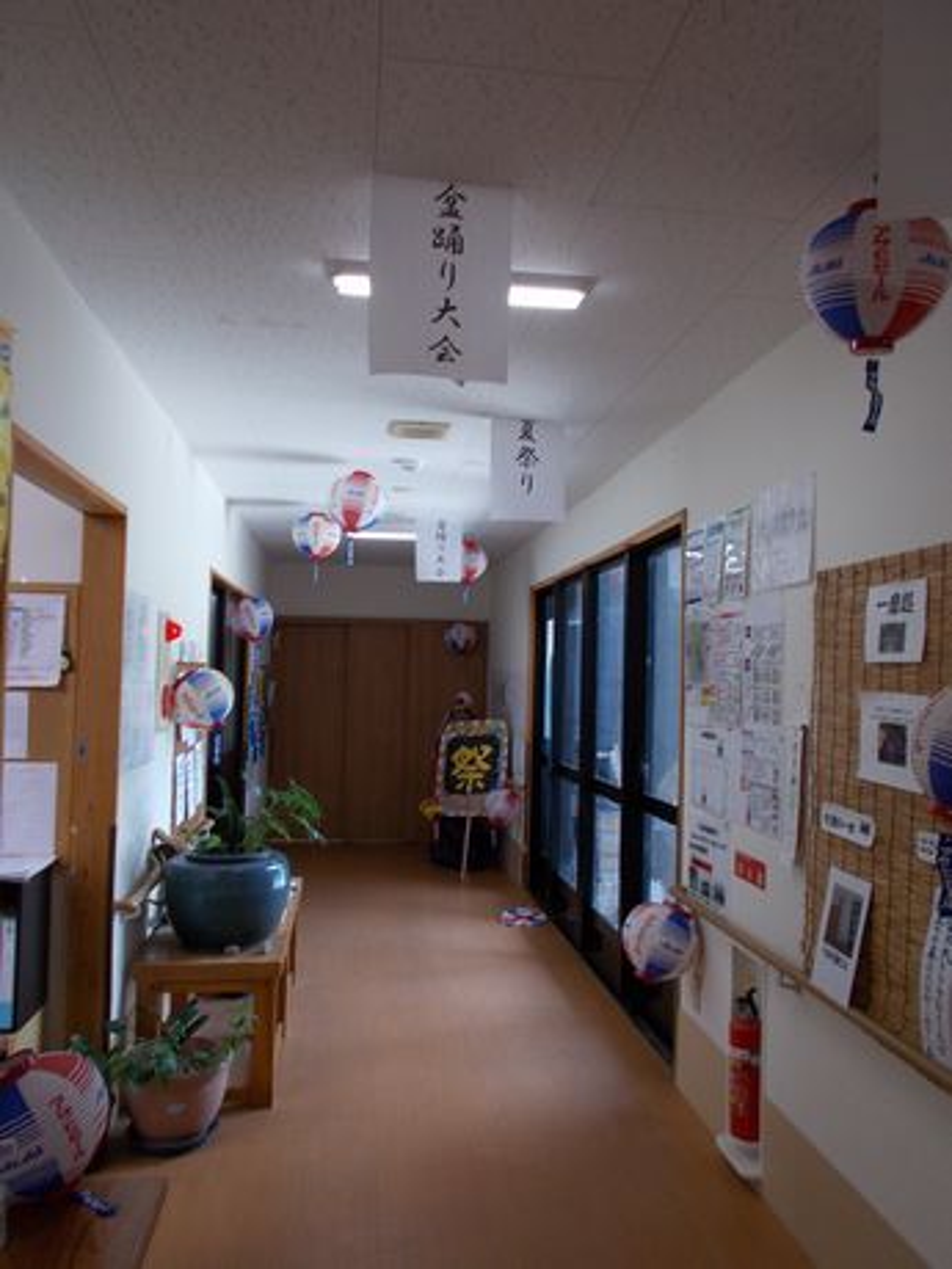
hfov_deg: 46.8
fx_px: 1100
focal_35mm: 30
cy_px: 634
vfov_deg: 60.0
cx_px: 476
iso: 100
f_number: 3.4
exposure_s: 1/25
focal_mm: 5.3
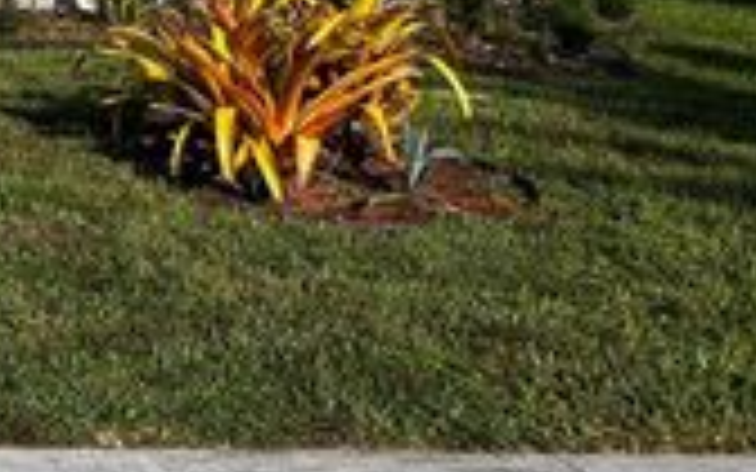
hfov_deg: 21.9
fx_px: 1689
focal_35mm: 82
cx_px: -302
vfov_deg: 15.1
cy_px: -155
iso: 50
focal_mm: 5.7
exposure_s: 1/3356
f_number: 1.5
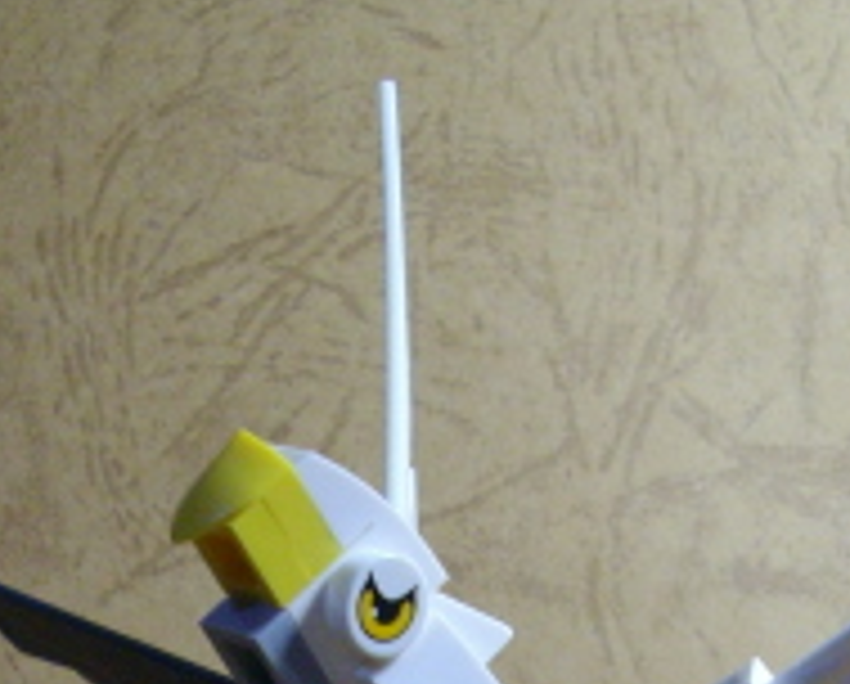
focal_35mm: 122
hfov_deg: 15.7
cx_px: 418
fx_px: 3075
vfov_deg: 12.1
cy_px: 1035
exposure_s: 1/50
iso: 200
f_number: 2.8
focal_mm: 6.2
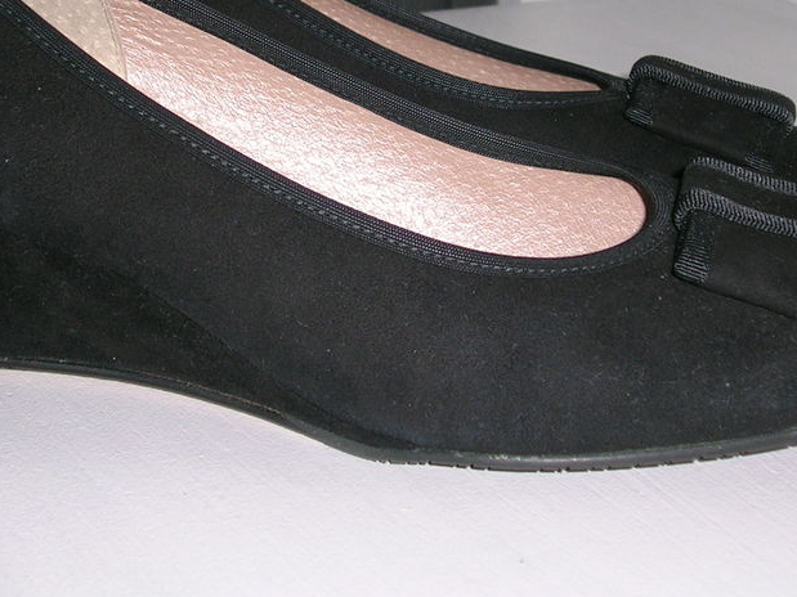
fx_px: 2417
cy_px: 130
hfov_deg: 18.7
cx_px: 400
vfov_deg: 14.0
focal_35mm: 105
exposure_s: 1/60.1
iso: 50
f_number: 3.5
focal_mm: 9.9
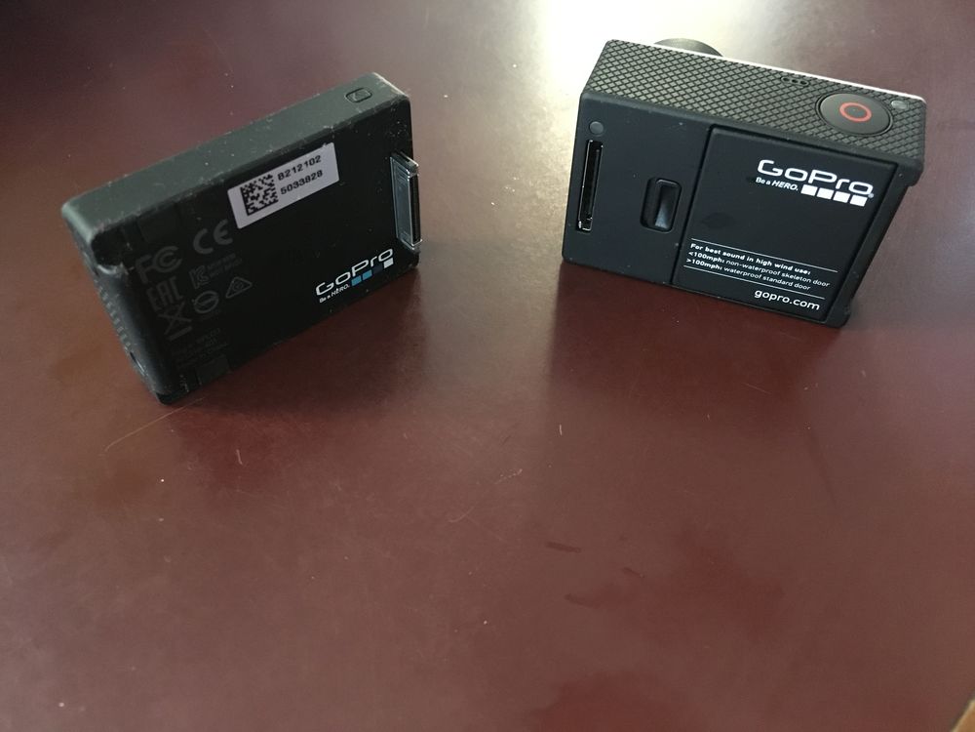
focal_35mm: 29
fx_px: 817
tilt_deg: -50.9
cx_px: 488
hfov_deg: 61.7
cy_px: 366
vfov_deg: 48.2
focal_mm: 4.15
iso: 320
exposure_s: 1/17
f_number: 2.2
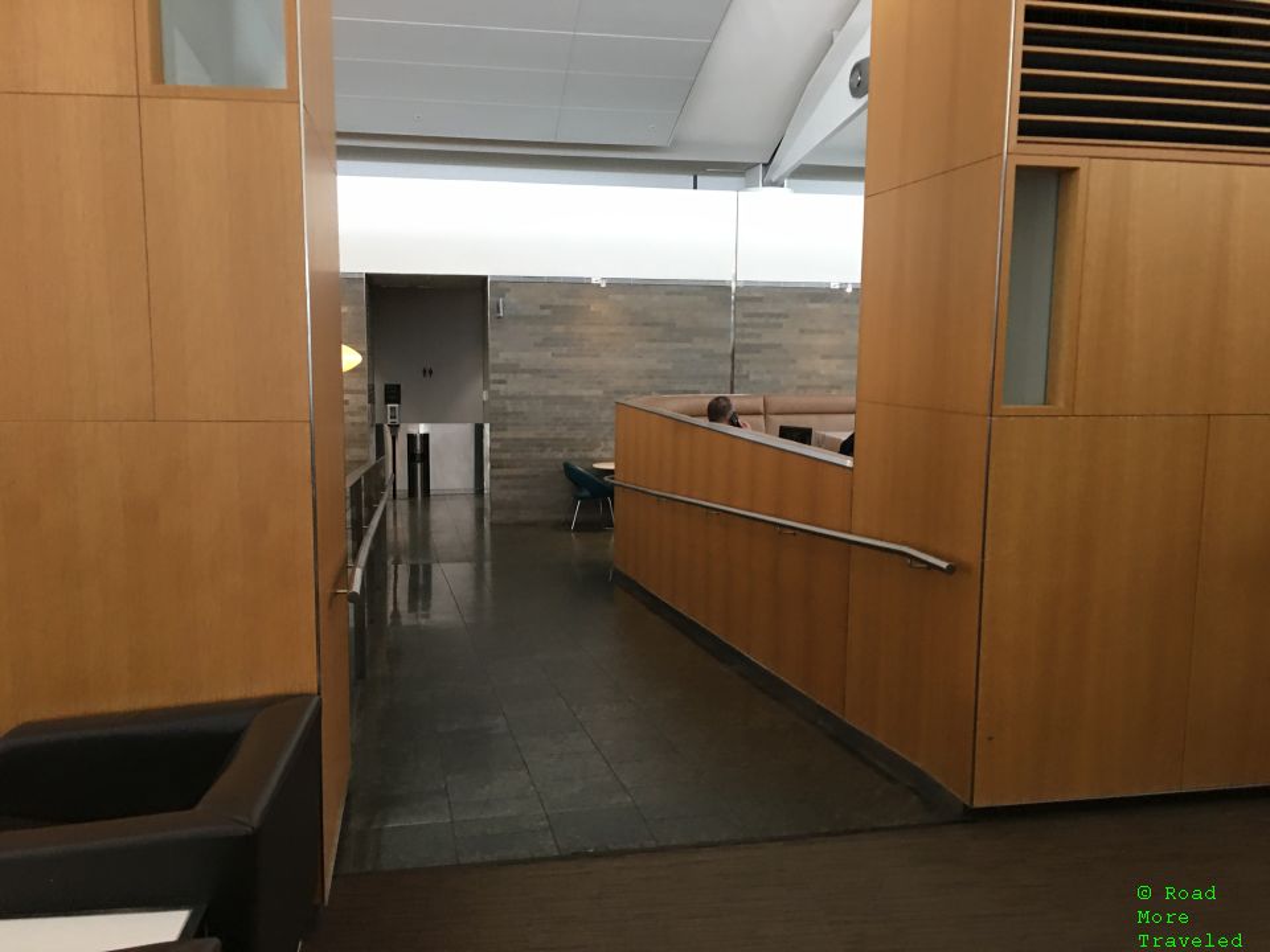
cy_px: 476
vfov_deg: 48.2
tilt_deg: -3.0
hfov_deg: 61.7
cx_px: 635
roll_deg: -0.7
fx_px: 1064
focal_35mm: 29
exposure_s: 1/15
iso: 64
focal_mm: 4.15
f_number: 2.2
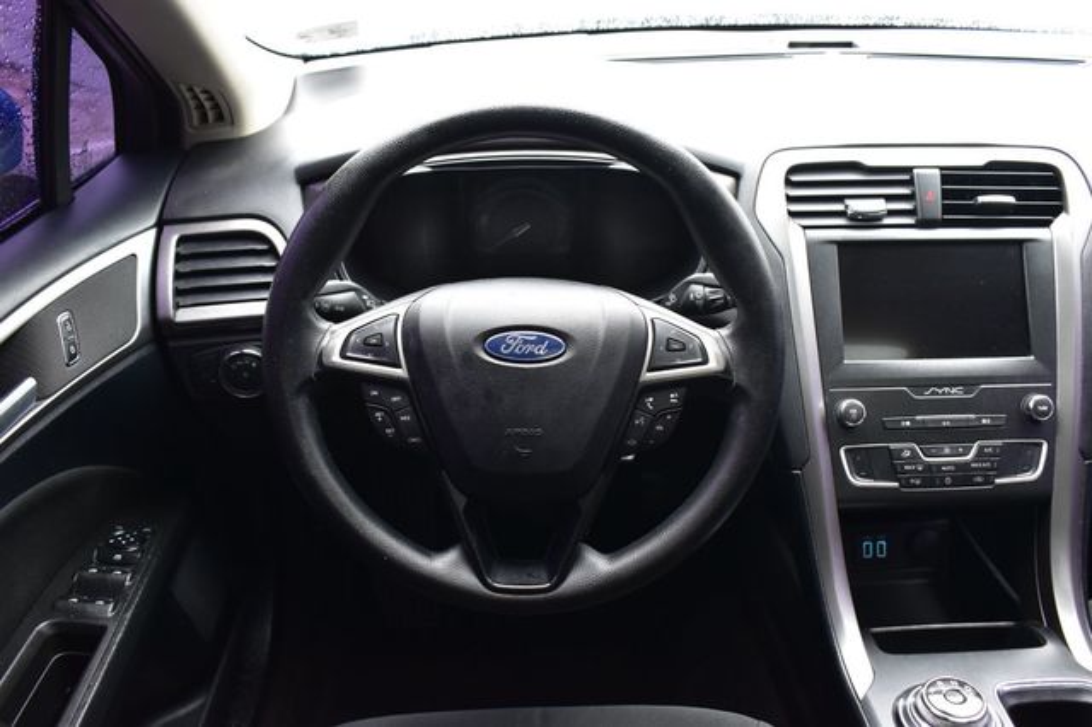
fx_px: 1000
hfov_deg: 57.2
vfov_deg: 39.9
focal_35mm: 33
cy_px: 364
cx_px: 546
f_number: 6.3
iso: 1000
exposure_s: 1/15
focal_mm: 22
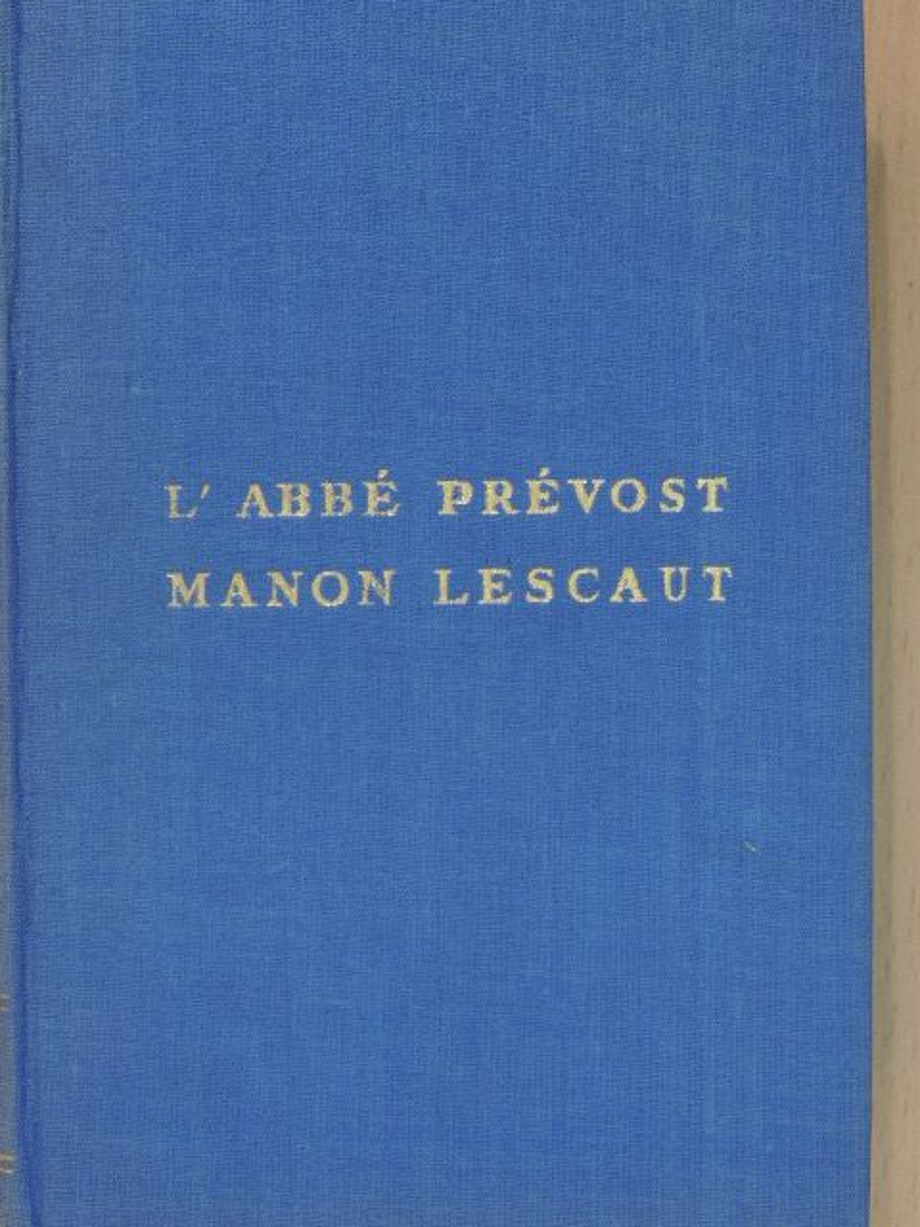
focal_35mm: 70
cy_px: 614
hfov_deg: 21.0
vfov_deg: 27.8
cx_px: 460
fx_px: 2481
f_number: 3.9
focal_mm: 12.4
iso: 400
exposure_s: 1/15
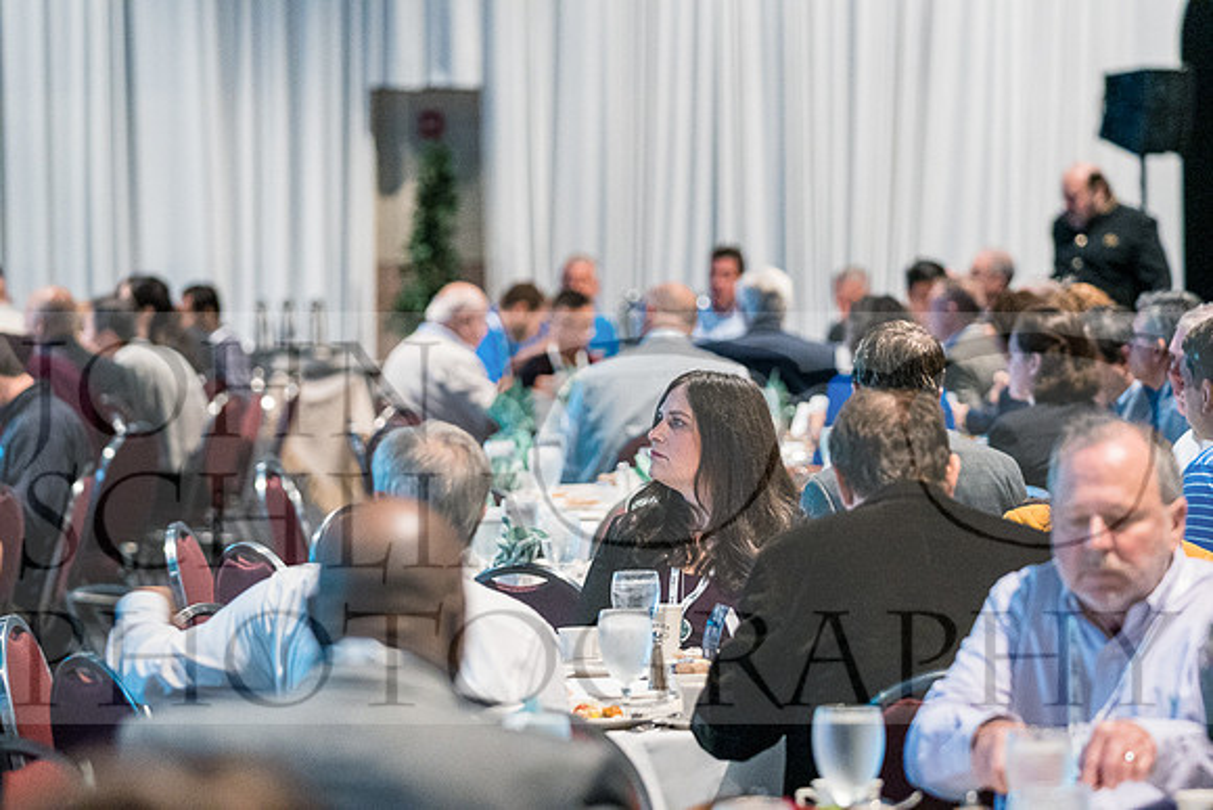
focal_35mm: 184
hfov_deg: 11.2
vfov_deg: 7.5
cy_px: 405
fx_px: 6201
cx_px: 606
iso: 6400
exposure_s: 1/50
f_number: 2.8
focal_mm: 123
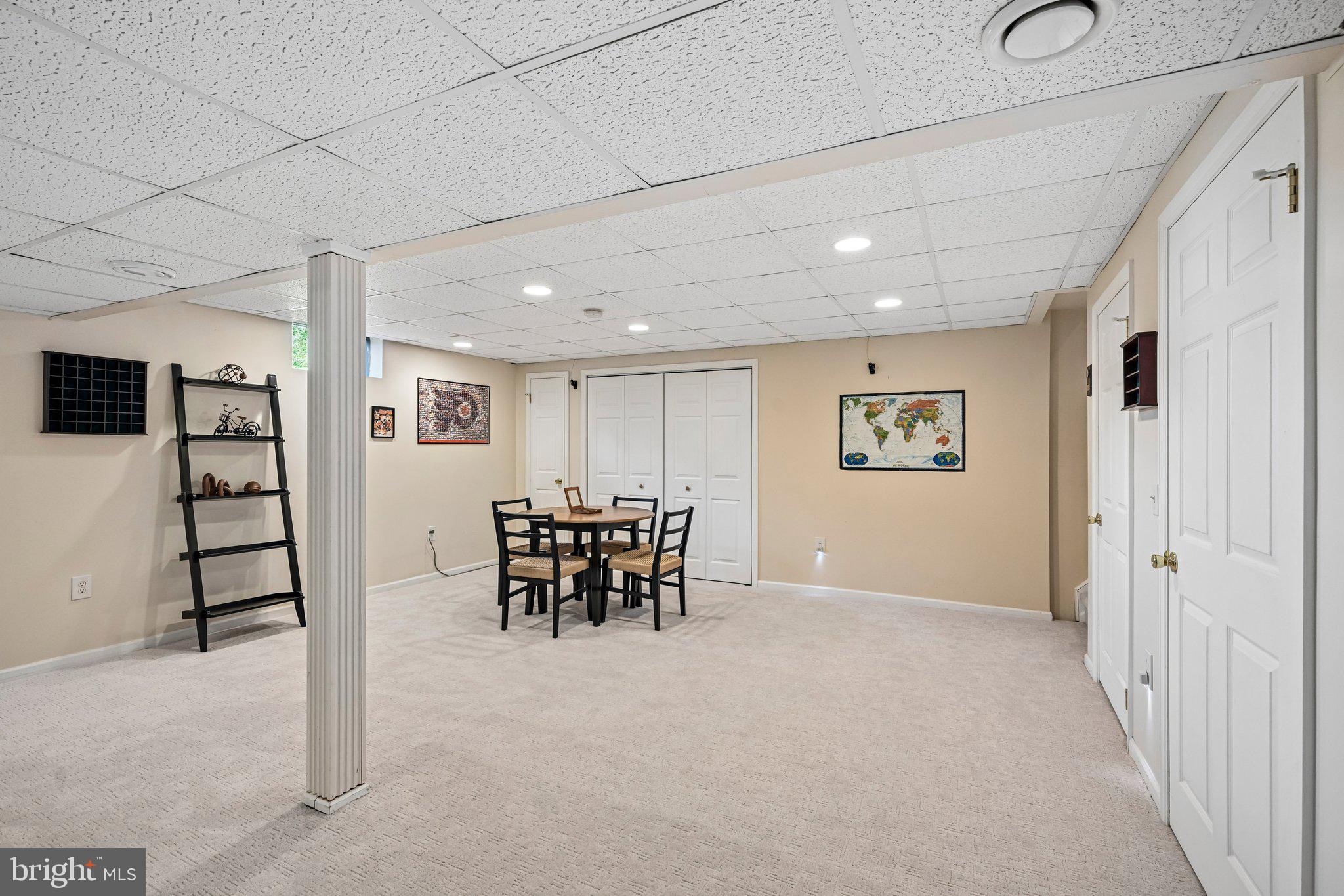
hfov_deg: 96.7
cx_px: 672
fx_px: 597
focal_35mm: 16
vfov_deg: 73.7
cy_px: 448
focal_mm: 16
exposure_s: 1/13
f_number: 8
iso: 800
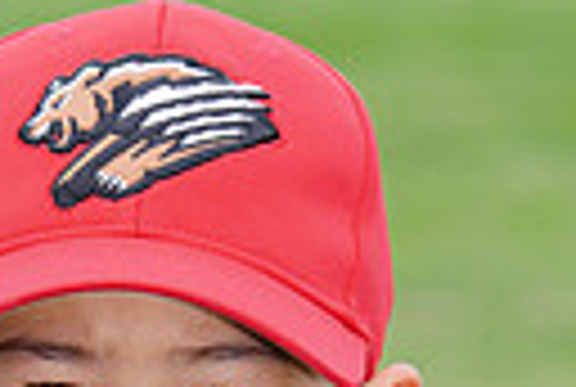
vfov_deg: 1.5
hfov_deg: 2.3
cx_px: 86
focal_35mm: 904
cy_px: 628
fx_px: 14498
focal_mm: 200
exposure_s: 1/250
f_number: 9
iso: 200
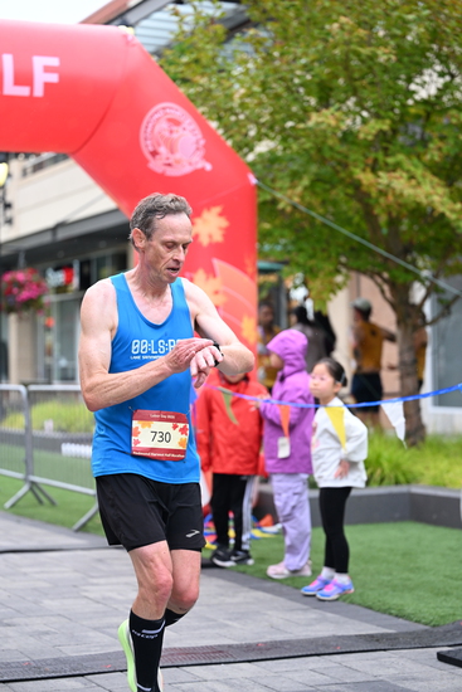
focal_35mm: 79
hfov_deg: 17.3
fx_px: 1520
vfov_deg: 25.7
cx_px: 231
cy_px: 346
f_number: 2.8
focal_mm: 79
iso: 1250
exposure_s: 1/1600
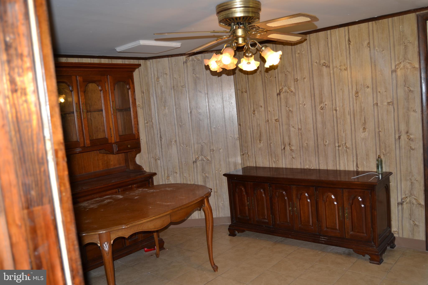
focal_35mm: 28
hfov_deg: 64.6
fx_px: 339
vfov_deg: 45.7
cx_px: 214
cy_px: 142
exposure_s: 1/30
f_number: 3.5
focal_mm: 19
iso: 100
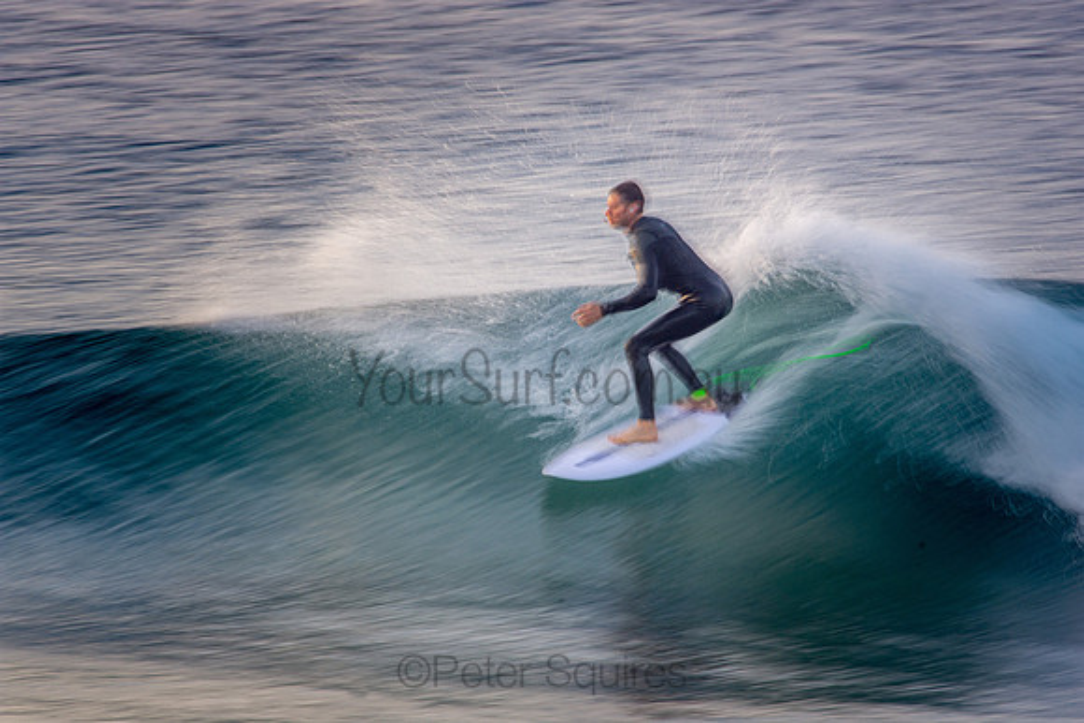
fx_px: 22588
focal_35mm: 750
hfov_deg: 2.7
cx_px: 542
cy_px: 362
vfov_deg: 1.8
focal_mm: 500
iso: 100
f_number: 16
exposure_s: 1/15
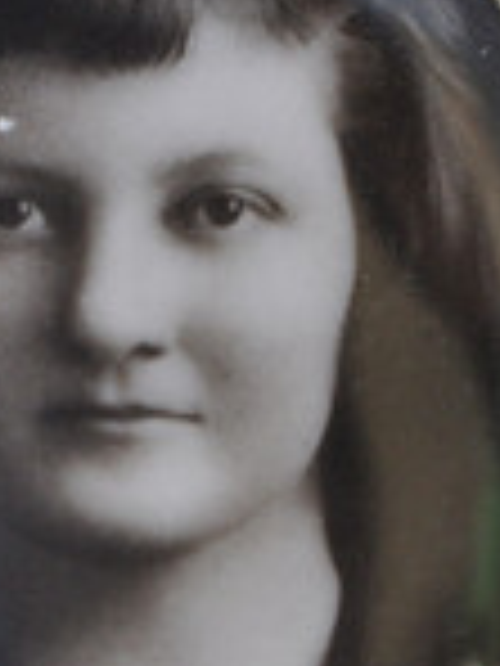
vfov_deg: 3.3
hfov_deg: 2.5
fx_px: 11418
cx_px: 162
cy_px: 412
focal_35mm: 593
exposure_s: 1/250
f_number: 5.6
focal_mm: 105
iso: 560
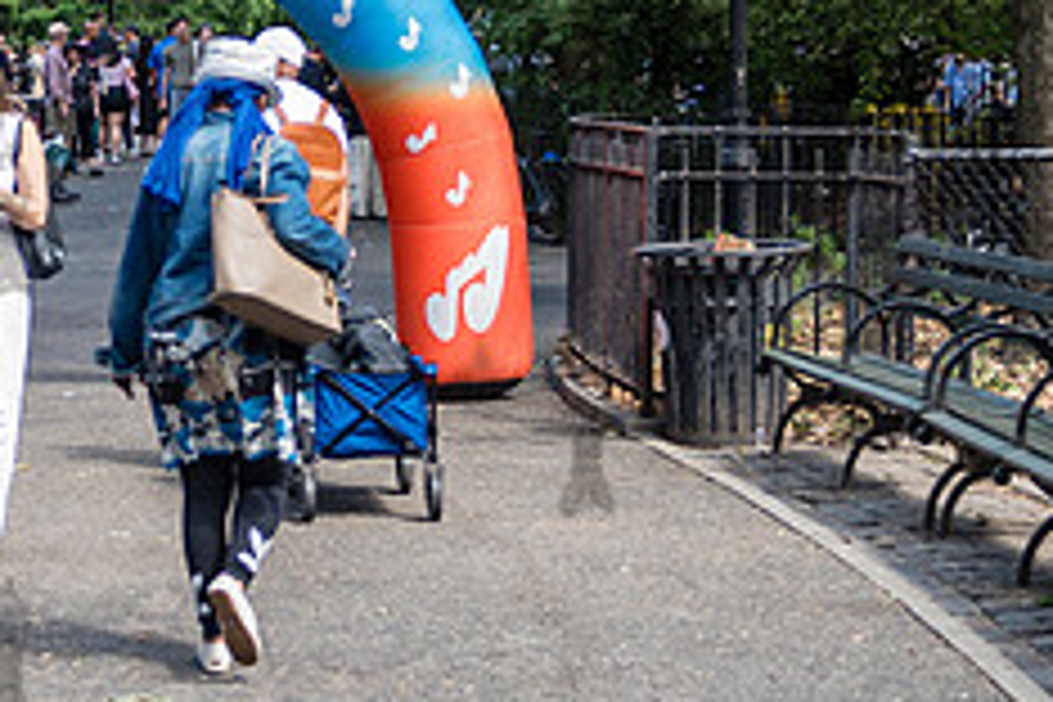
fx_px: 3393
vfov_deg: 11.8
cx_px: 51
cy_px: 159
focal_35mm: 116
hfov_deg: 17.3
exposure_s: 1/400
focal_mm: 40
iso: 200
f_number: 2.8
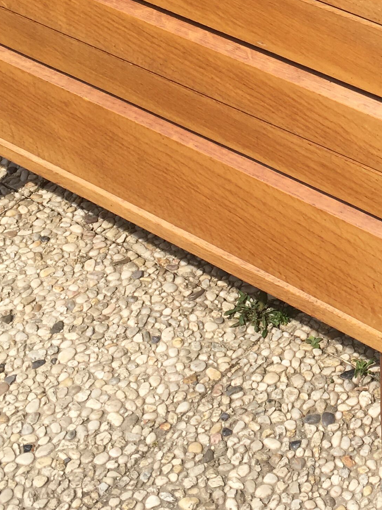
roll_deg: -0.4
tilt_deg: -30.6
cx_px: 417
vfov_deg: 23.5
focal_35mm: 80
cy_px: 7
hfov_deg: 17.8
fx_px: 1177
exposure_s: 1/1221
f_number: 2.2
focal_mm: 4.15
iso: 25
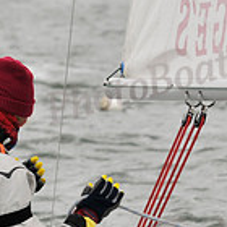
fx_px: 5490
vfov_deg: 2.4
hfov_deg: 2.4
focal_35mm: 740
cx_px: -37
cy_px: 189
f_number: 8
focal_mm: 140
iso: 200
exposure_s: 1/640
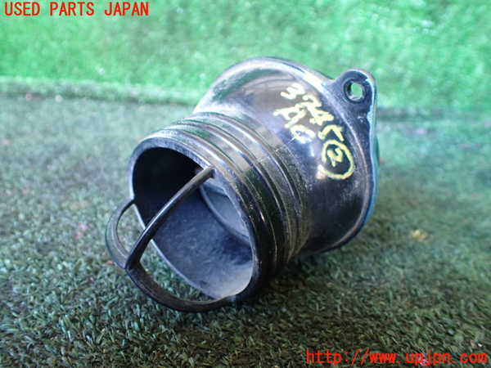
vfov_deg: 46.8
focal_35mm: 30
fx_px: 426
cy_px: 184
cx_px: 246
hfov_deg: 60.0
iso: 800
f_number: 2.3
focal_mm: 5.4
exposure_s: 1/40
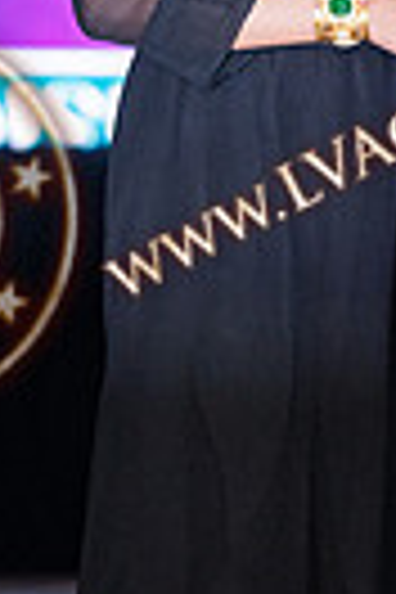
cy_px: 117
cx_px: 315
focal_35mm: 681
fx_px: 11236
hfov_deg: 2.0
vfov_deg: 3.0
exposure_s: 1/400
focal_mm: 200
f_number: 2.8
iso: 2500
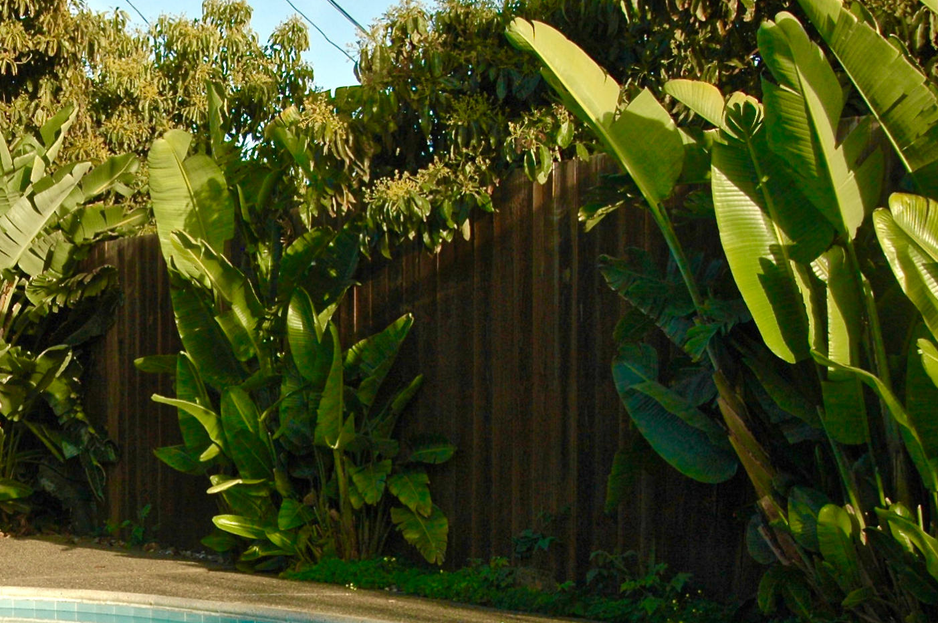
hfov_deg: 25.2
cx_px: 13
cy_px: 545
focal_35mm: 77
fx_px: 2004
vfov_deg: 17.4
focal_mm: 24
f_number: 9
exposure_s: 1/320
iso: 400
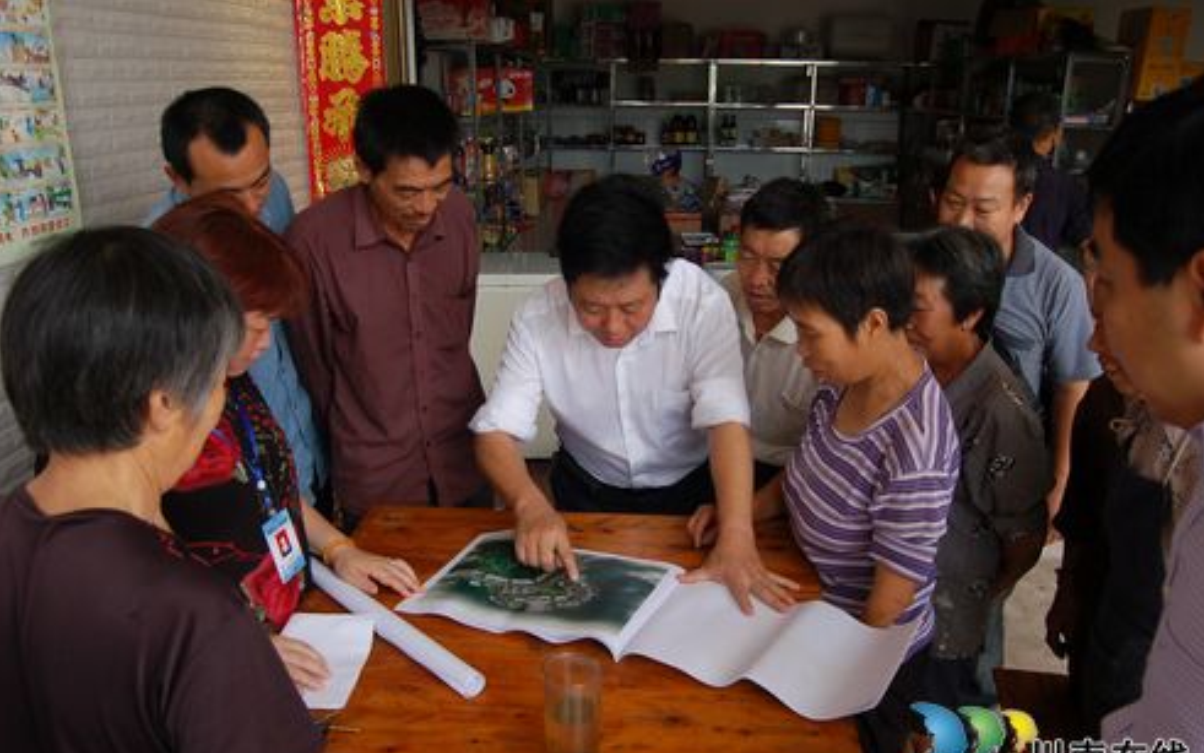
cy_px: 405
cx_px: 608
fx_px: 919
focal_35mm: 28
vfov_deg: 44.5
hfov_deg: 66.5
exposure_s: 1/125
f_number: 5.6
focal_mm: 18
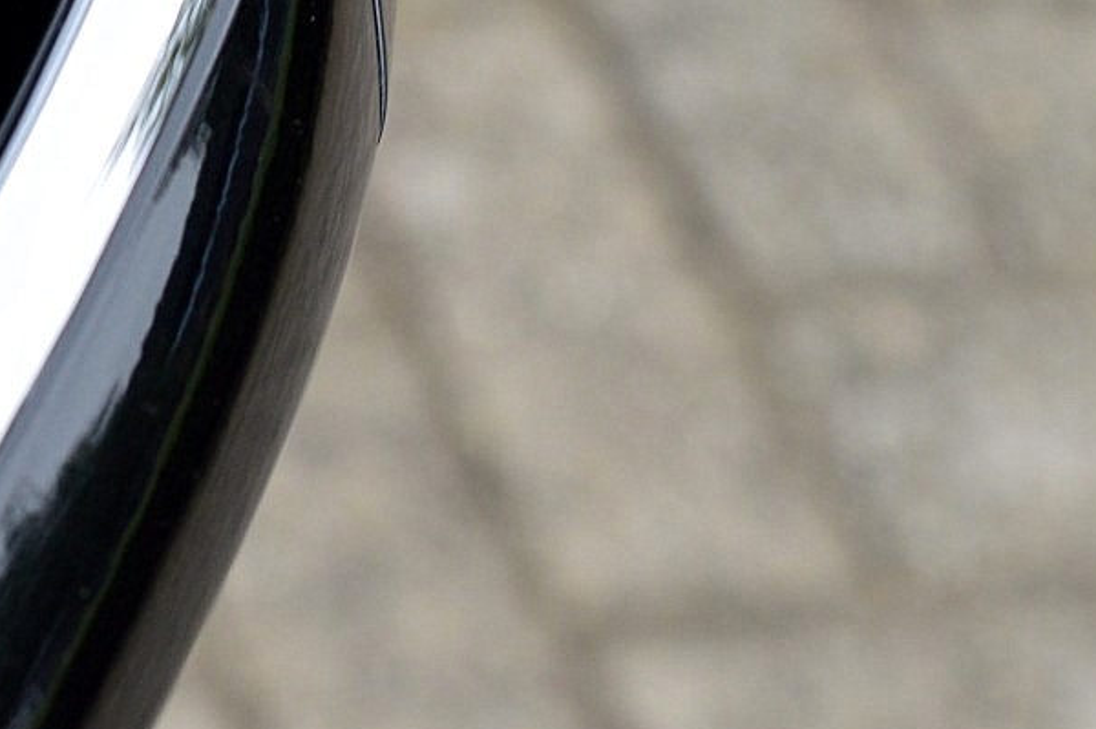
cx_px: -318
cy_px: -128
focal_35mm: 223
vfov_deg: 6.1
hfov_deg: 9.1
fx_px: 6794
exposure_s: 1/125
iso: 400
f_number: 9
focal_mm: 55
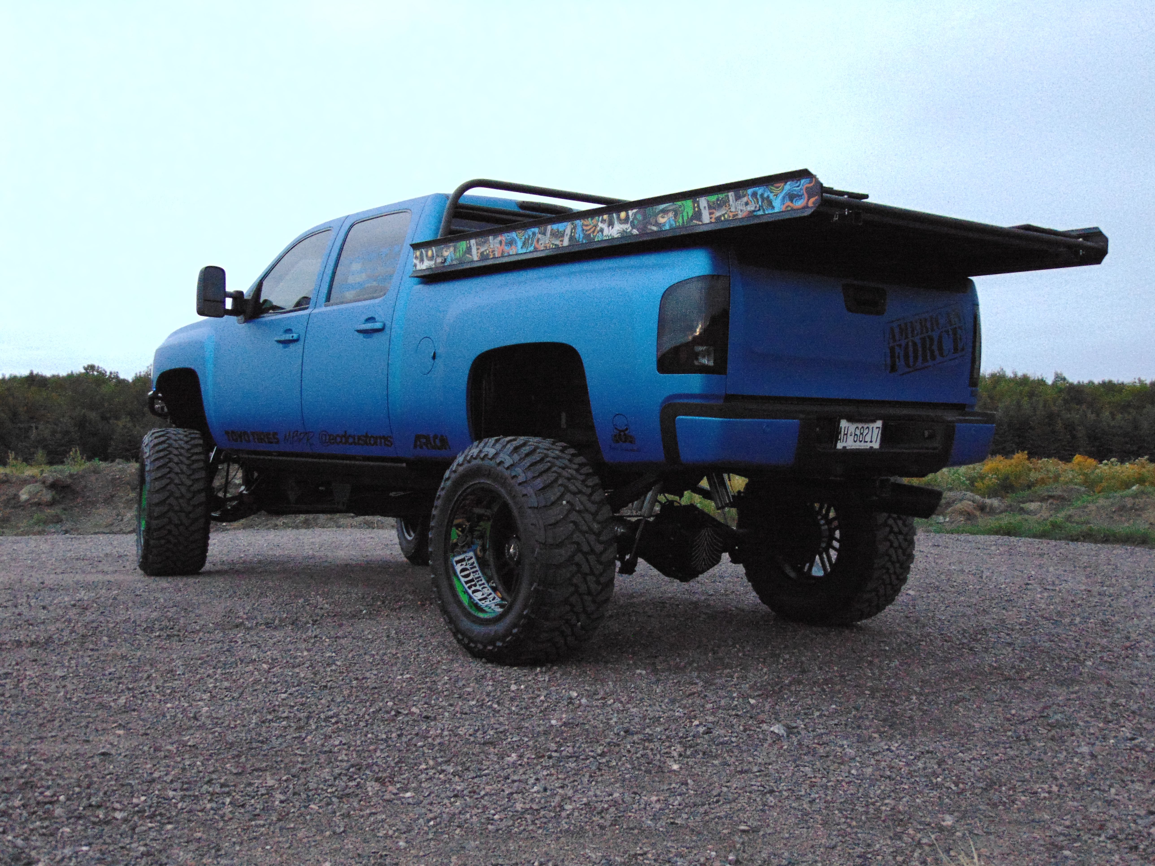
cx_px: 578
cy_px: 433
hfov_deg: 44.8
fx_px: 1401
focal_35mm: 42
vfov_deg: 34.3
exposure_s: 1/13
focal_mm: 7.6
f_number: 3.3
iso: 400
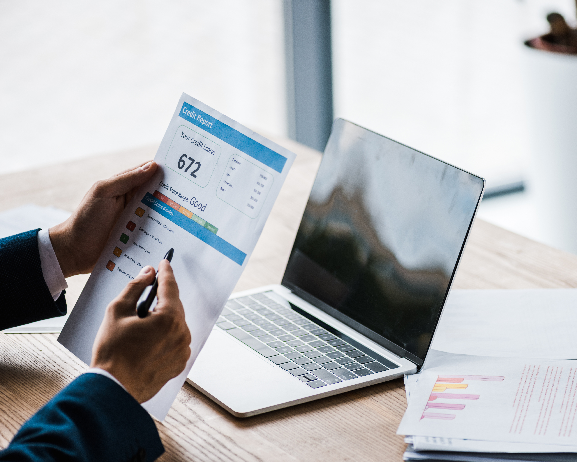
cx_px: 346
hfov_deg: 16.1
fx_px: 2032
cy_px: 232
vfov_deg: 13.0
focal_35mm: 119
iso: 250
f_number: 4
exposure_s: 1/200
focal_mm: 105
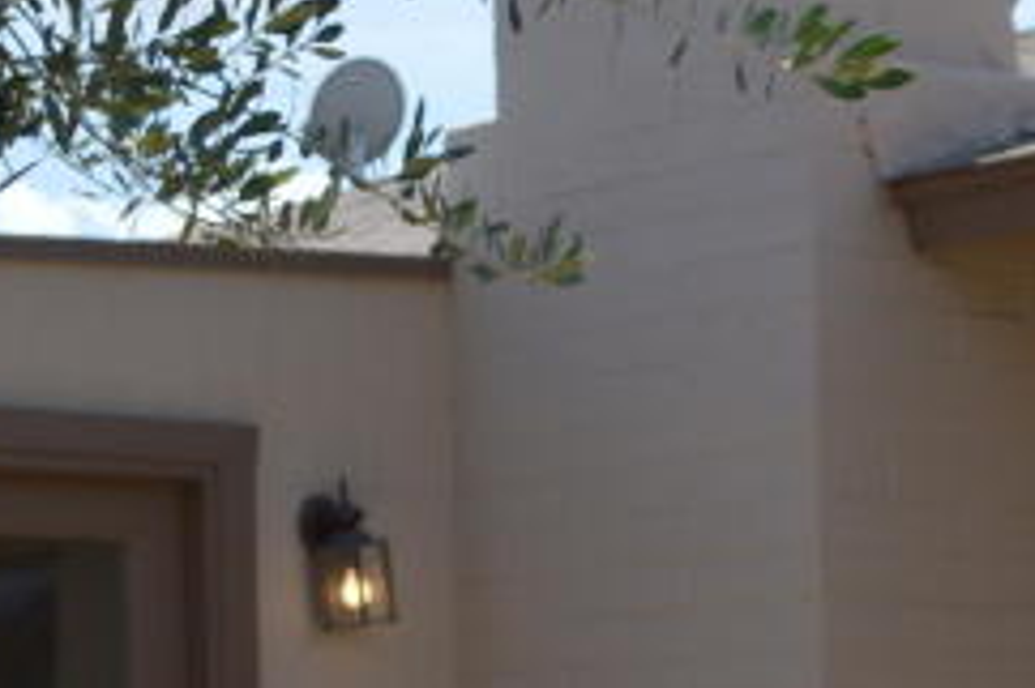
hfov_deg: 15.8
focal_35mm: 129
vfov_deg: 10.4
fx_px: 3706
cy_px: 910
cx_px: 840
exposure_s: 1/1000
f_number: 3.5
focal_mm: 18
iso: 100
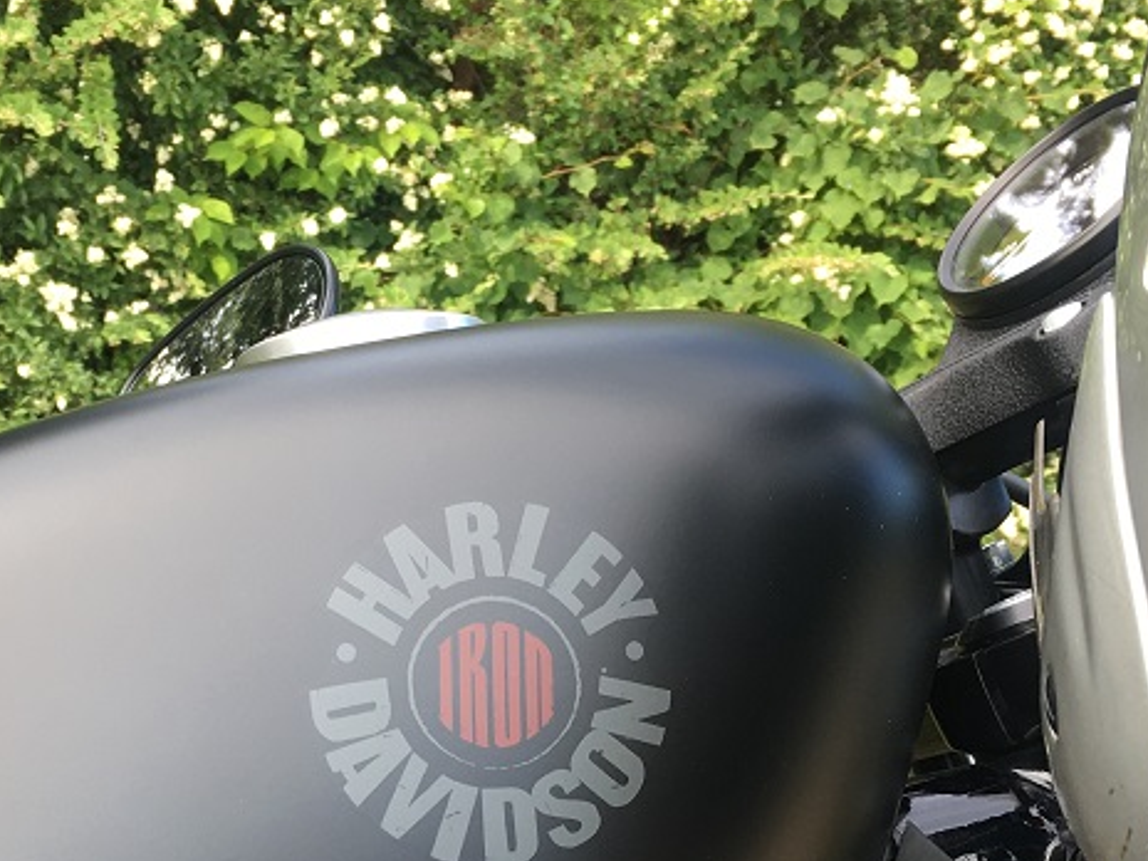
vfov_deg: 22.1
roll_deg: -5.4
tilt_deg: -13.1
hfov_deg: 30.0
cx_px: 371
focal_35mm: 64
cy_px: 856
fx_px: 2122
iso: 25
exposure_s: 1/100
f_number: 2.2
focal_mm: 4.15
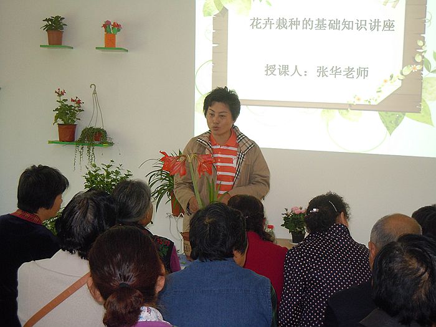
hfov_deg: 25.3
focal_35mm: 77
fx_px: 970
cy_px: 164
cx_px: 218
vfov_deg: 19.1
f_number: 4.3
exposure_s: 1/50
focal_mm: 13.9
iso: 400
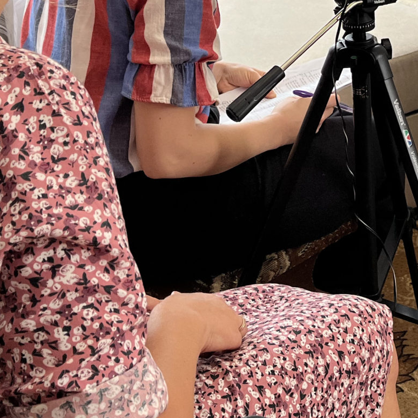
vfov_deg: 21.8
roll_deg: +3.5
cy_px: -17
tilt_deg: -14.9
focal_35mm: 76
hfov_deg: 22.2
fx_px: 1038
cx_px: 383
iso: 80
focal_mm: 5.1
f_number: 1.6
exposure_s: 1/100
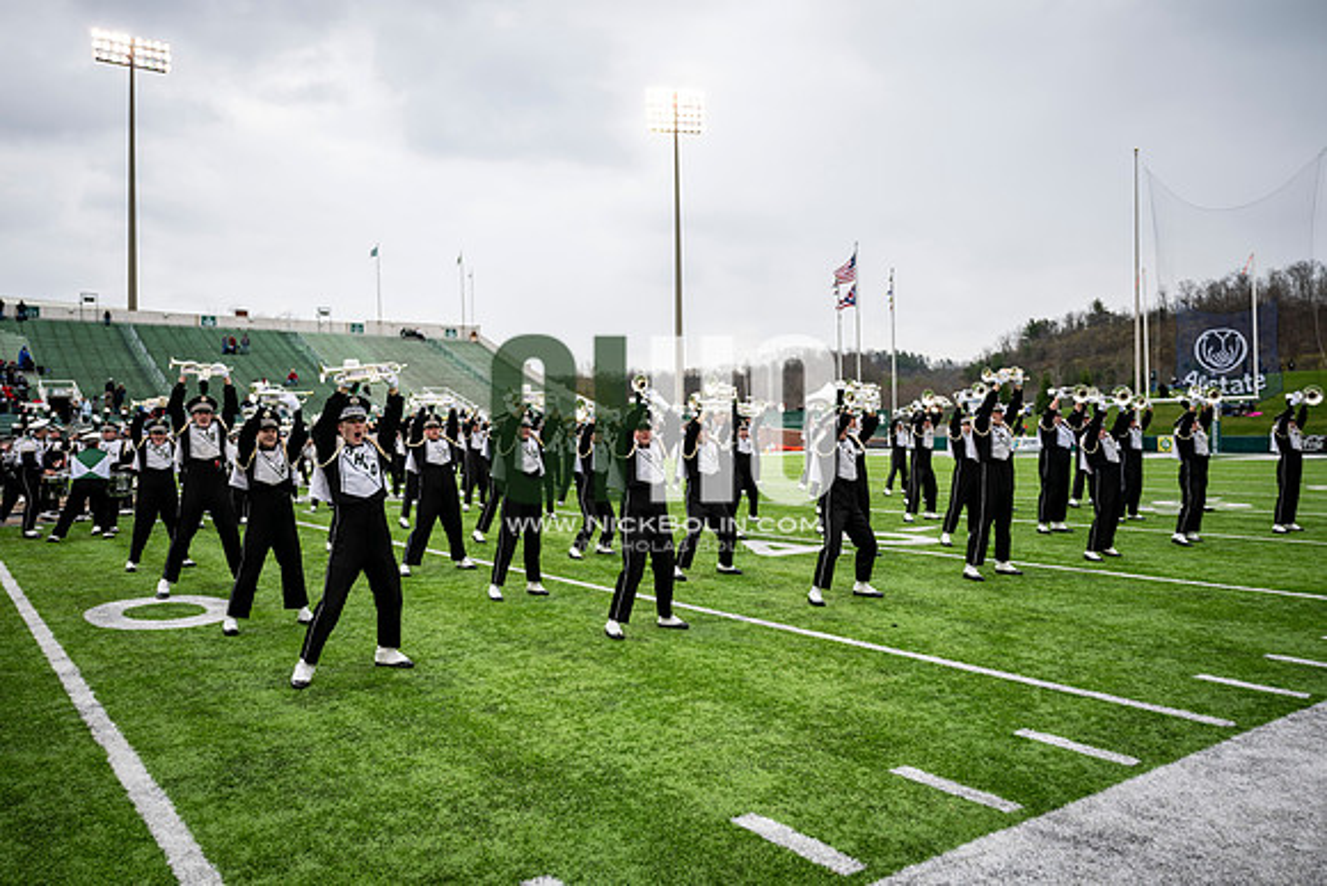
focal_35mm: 26
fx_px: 959
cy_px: 443
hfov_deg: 69.4
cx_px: 664
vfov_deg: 49.6
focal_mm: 26
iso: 100
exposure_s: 1/500
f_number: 2.8
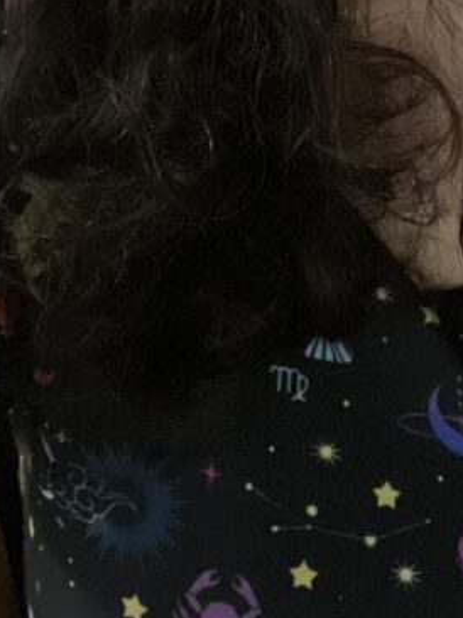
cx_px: 385
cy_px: -125
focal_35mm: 84
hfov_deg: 17.4
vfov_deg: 21.6
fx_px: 1500
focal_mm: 2.71
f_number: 2.2
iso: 640
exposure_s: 1/25
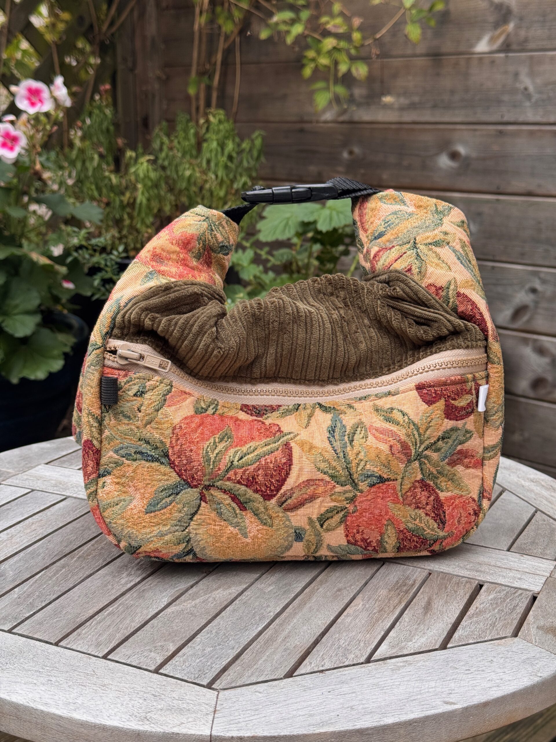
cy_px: 371
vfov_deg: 39.7
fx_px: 1028
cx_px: 278
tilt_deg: -14.2
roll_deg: -0.3
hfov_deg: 30.3
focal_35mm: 48
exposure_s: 1/189
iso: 50
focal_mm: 6.76
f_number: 1.78
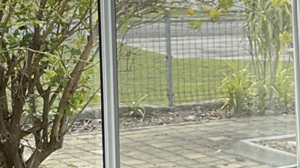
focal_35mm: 150
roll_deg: +0.9
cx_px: 321
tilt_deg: -3.3
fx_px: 1193
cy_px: 39
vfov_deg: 8.1
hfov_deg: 14.1
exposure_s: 1/342
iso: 16
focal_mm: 3
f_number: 1.8
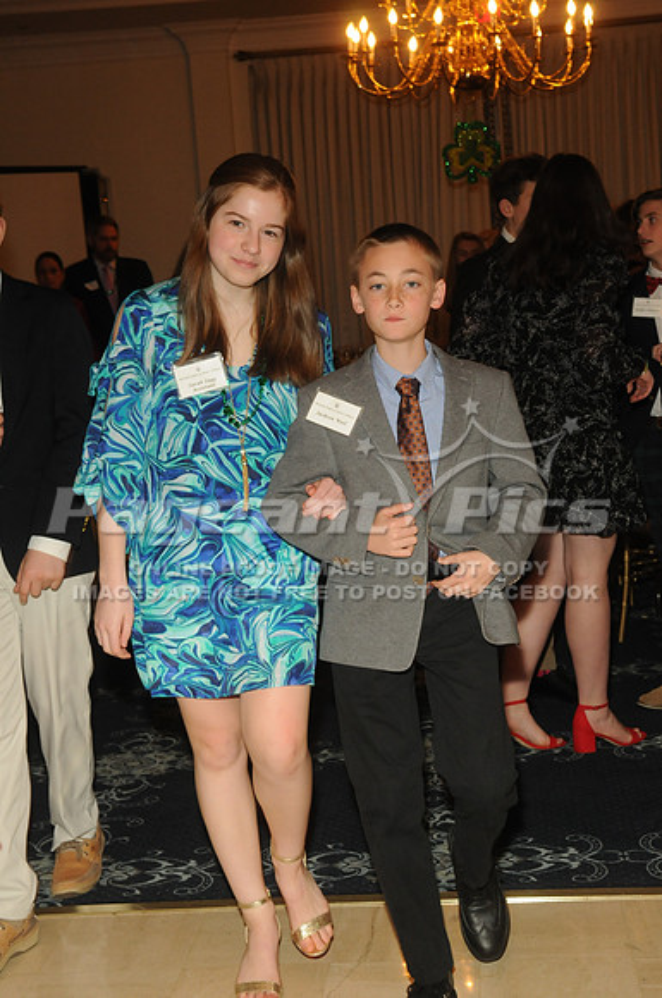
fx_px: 1577
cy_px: 499
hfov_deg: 23.7
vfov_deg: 35.1
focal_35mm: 57
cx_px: 331
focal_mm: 38
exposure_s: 1/30
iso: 1000
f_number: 5.6
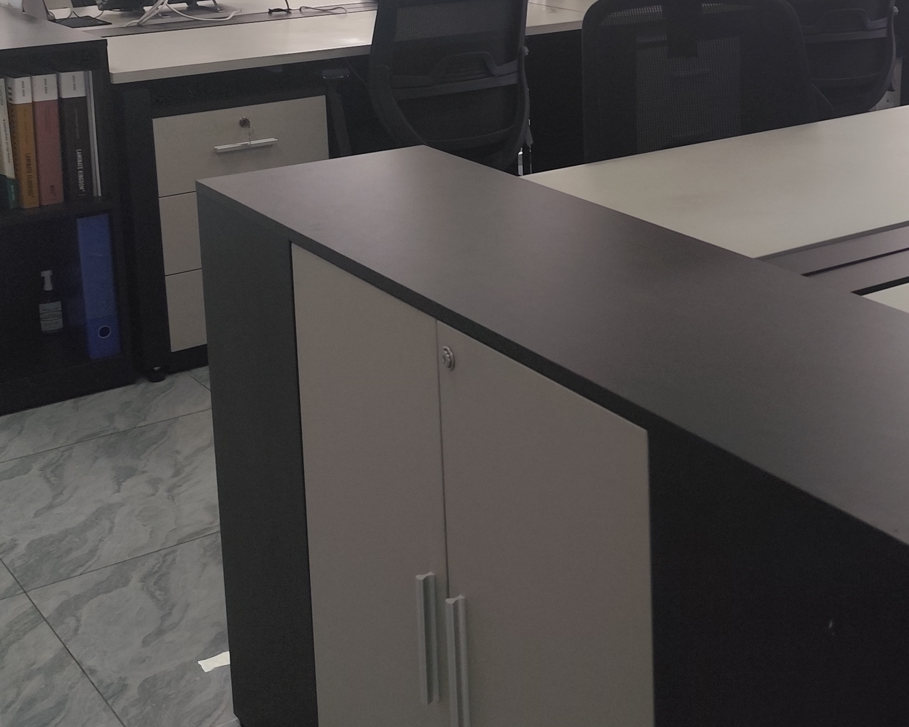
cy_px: 93
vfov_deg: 26.8
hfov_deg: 33.2
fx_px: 1480
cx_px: 728
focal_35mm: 55
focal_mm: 6.14
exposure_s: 1/100
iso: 80
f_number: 1.65
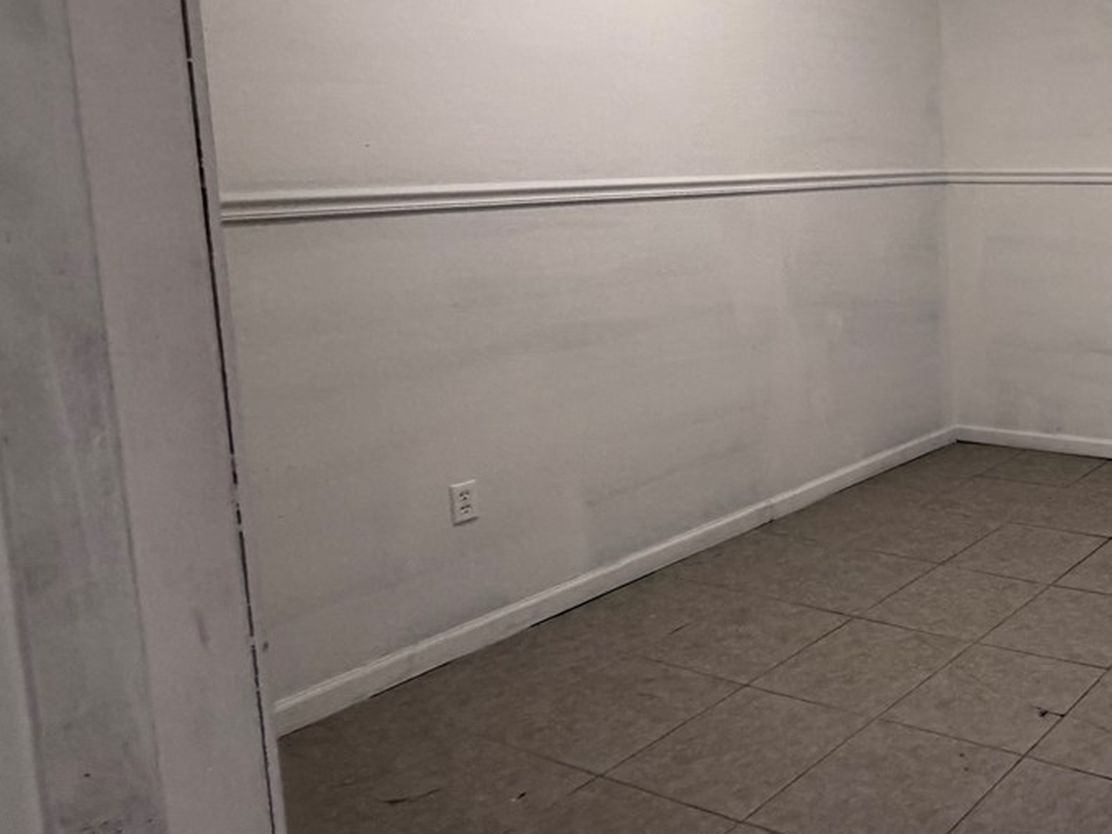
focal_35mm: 33
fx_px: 1060
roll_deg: +0.0
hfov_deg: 44.3
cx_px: 1182
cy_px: 265
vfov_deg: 42.3
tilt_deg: -4.2
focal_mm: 2.22
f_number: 2.2
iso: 250
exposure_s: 1/120
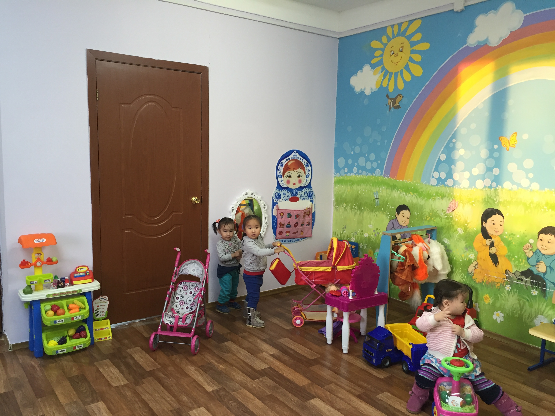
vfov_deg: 48.2
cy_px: 208
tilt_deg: -8.1
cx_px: 278
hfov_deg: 61.7
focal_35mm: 29
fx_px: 465
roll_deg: -1.7
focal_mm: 4.15
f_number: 2.2
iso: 100
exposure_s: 1/33
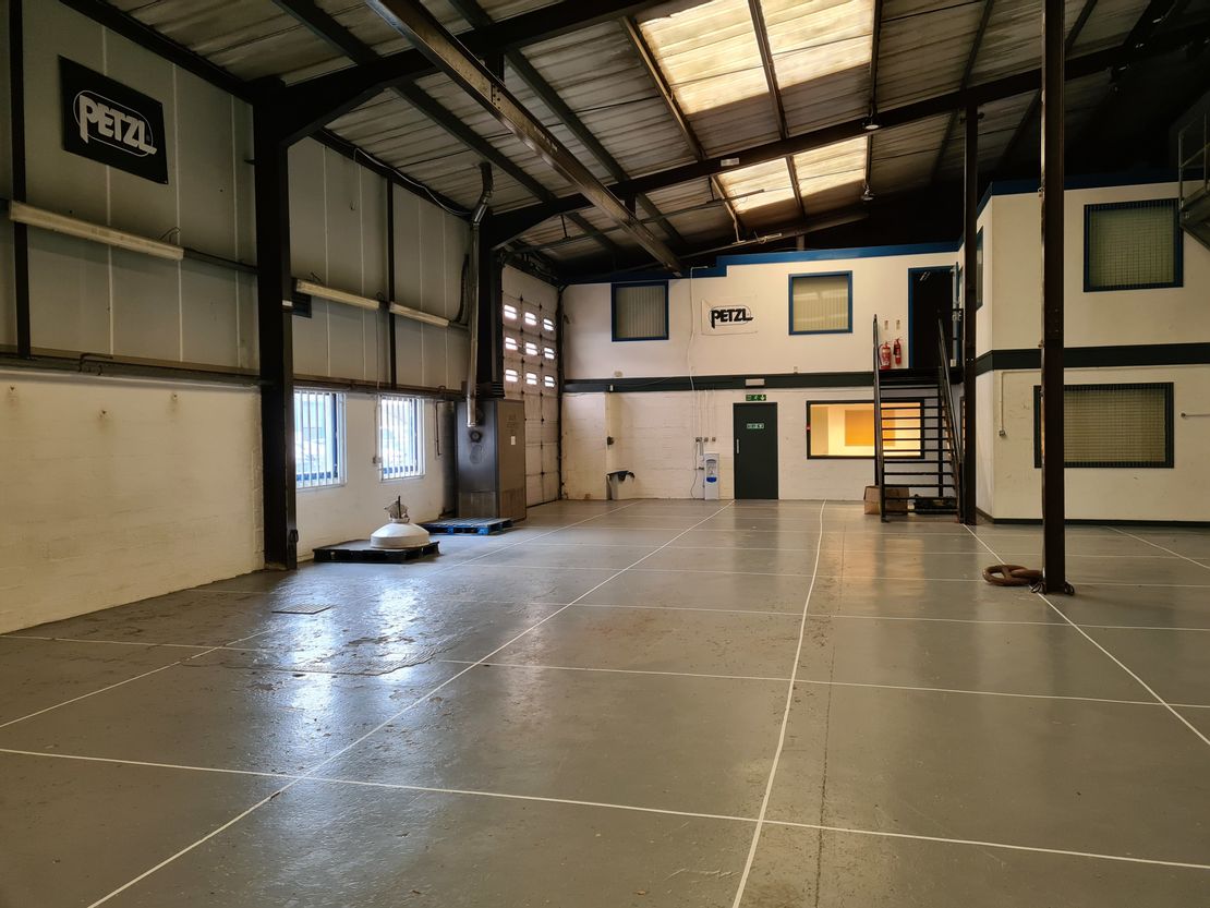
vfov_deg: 53.1
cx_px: 605
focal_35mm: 26
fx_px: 909
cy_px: 454
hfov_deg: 67.3
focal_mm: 5.4
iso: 200
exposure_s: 1/50
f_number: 1.8
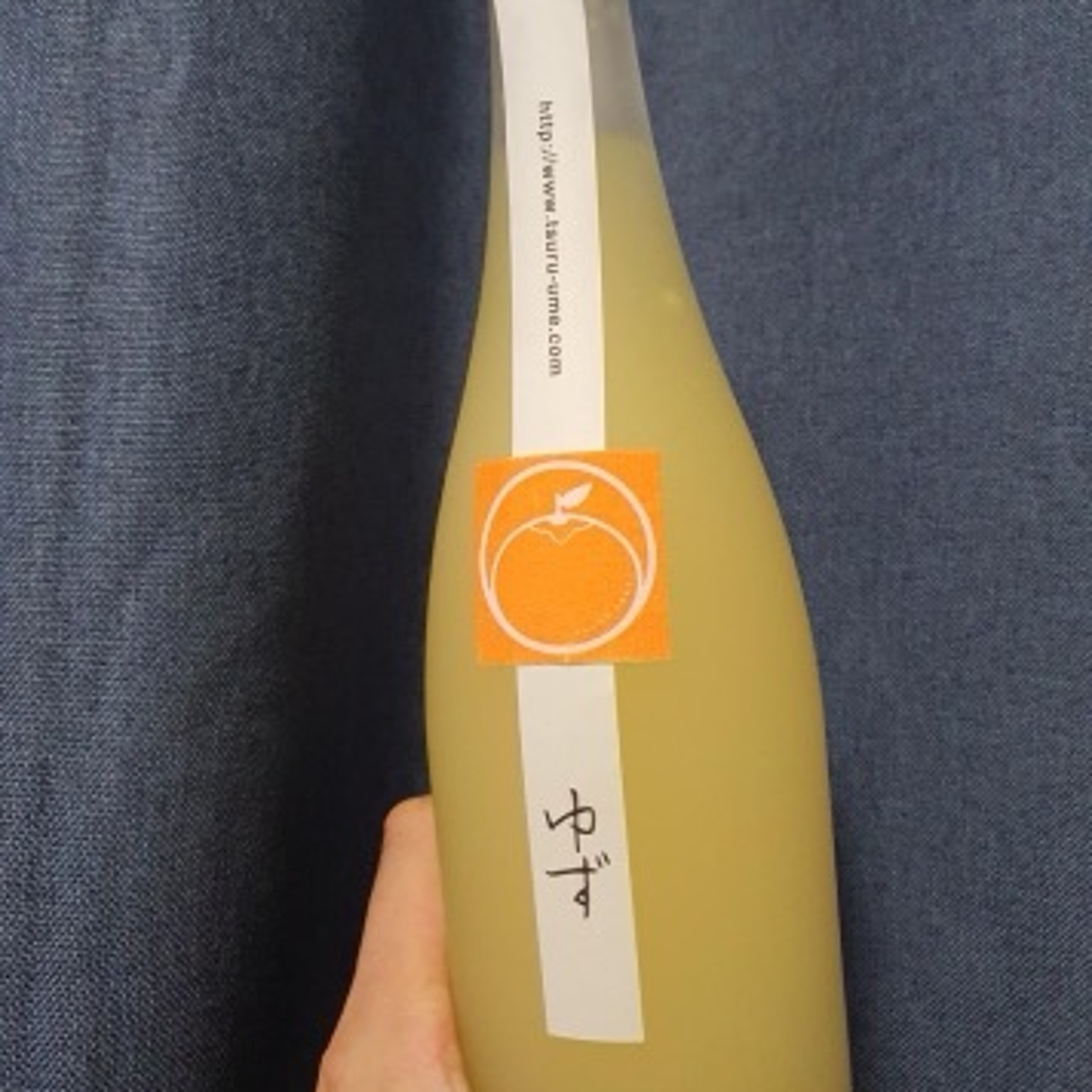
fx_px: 1106
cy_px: 475
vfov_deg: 52.4
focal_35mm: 31
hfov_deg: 52.5
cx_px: 543
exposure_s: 1/40
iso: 400
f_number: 1.5
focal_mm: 4.3
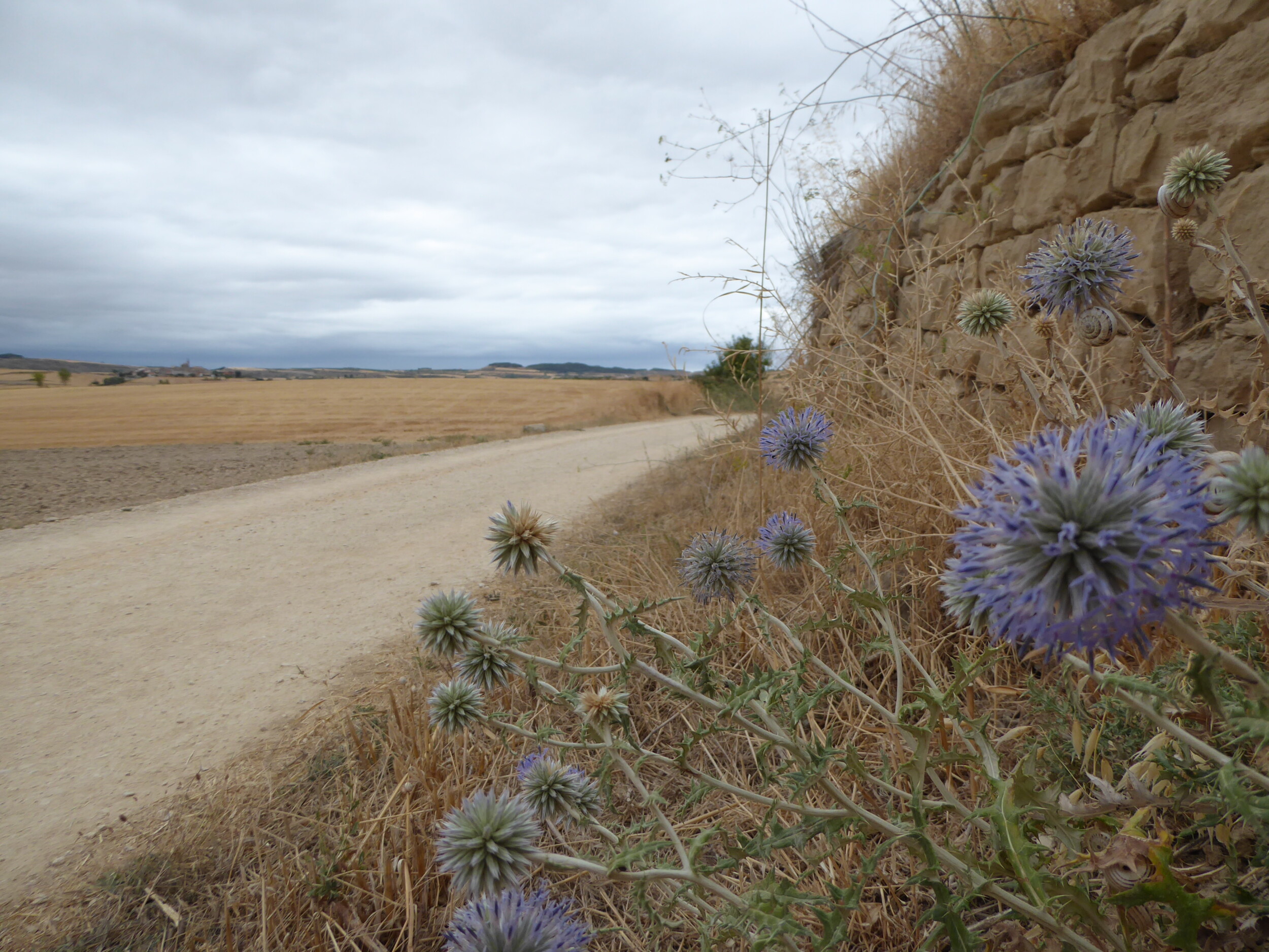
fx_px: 916
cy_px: 476
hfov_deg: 69.4
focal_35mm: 25
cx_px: 634
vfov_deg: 54.9
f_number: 3.3
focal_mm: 4.3
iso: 80
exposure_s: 1/800
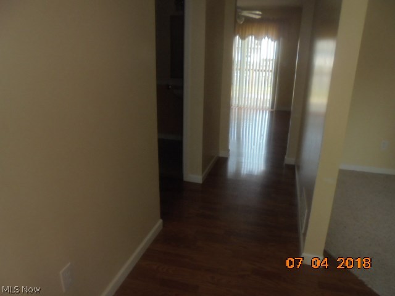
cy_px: 148
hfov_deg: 67.3
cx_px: 198
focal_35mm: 26
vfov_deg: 53.1
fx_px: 297
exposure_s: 1/100
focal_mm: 4.6
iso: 160
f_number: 3.5
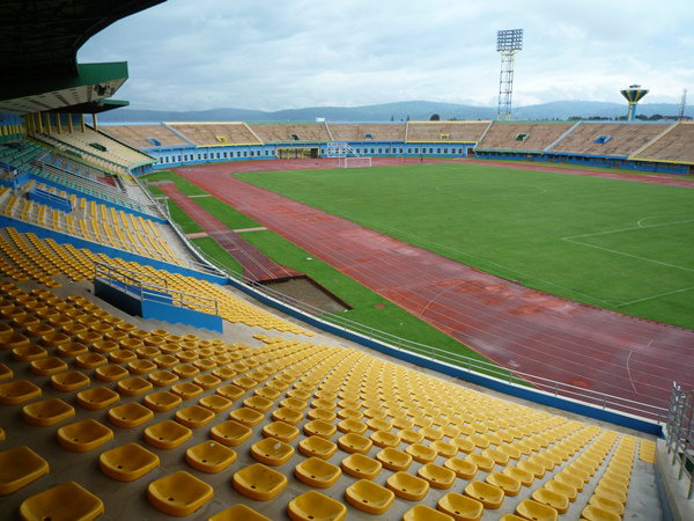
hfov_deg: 69.4
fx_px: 501
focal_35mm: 25
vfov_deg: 54.9
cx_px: 347
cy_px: 260
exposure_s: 1/500
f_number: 3.5
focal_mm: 4.4
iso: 100
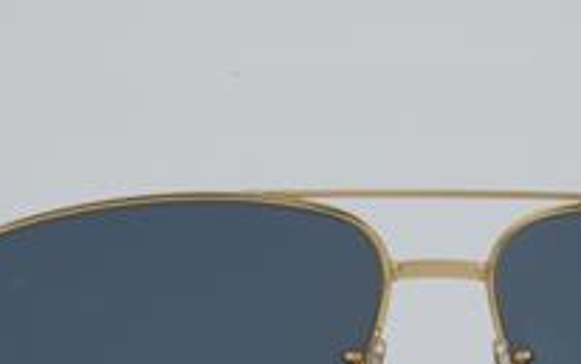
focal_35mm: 163
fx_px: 2582
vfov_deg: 8.0
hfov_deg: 12.8
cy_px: 285
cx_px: 443
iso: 100
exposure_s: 1/4
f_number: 32
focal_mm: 55
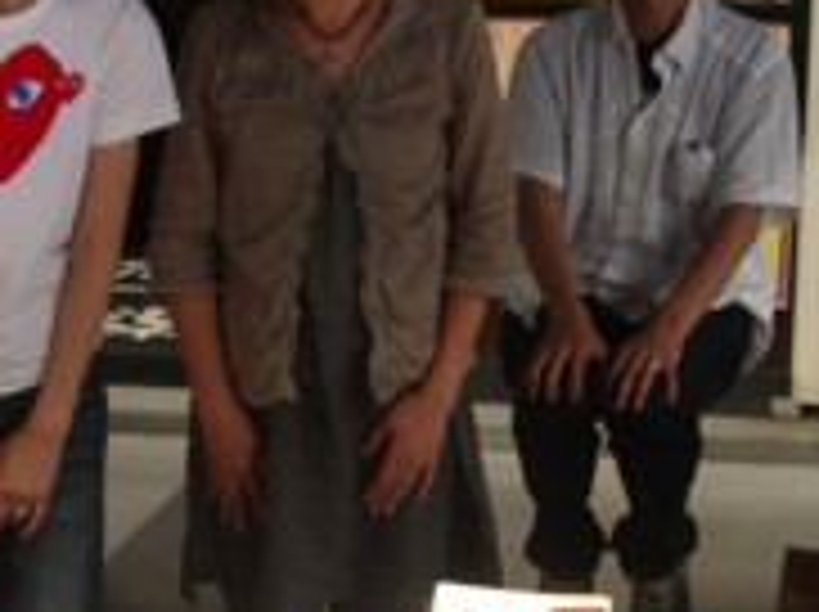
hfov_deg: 25.2
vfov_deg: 18.9
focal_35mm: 77
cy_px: 486
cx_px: 252
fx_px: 1819
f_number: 2.6
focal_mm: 5.8
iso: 200
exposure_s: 1/50
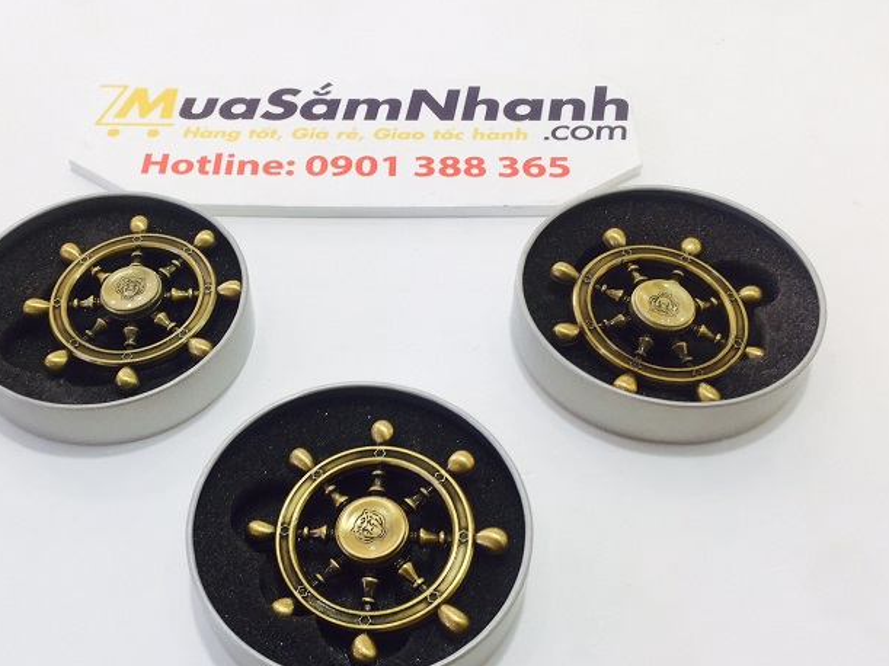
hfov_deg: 48.6
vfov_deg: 37.5
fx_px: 976
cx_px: 340
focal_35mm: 38
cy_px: 406
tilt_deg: -52.0
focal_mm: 4.15
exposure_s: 1/50
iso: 40
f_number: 2.2
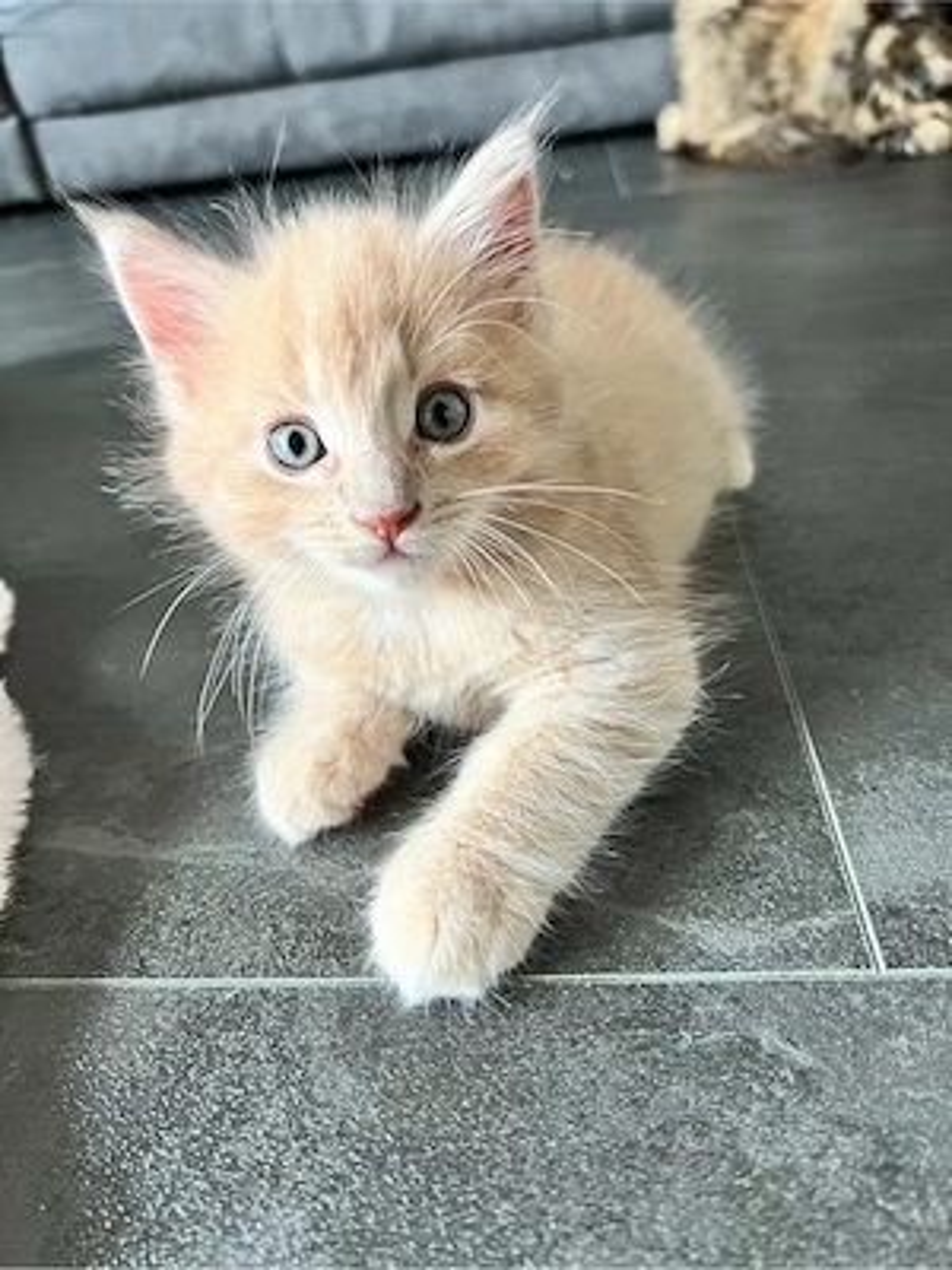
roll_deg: +7.7
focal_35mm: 26
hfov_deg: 53.1
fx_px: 953
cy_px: 635
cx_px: 476
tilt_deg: -30.6
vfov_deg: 67.3
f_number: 1.5
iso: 320
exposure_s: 1/50
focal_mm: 5.7
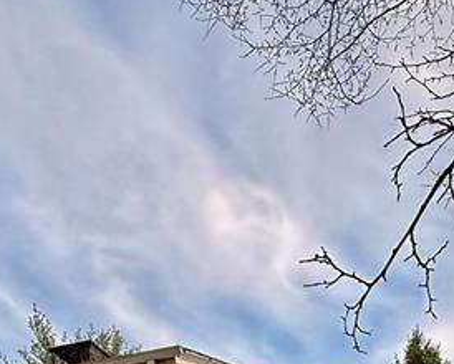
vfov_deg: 21.7
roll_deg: +0.4
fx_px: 686
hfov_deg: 36.4
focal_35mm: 51
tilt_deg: +6.1
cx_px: 277
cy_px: 617
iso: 64
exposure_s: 1/1087
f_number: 2.2
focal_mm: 2.22
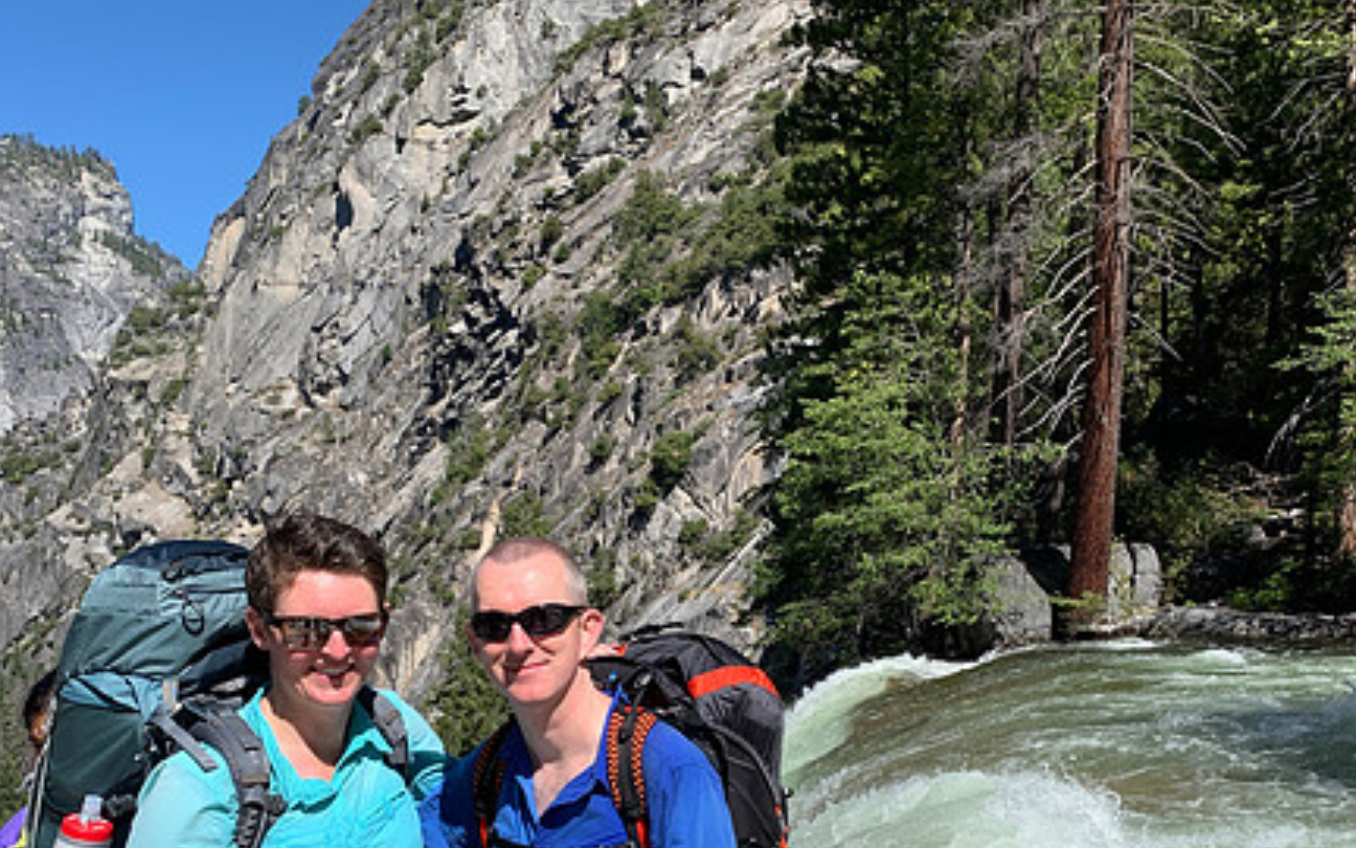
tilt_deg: -4.5
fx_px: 1367
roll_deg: -0.2
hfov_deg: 52.7
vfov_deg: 33.4
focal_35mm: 37
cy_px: 678
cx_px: 676
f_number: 1.8
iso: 25
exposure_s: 1/2114
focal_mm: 4.25
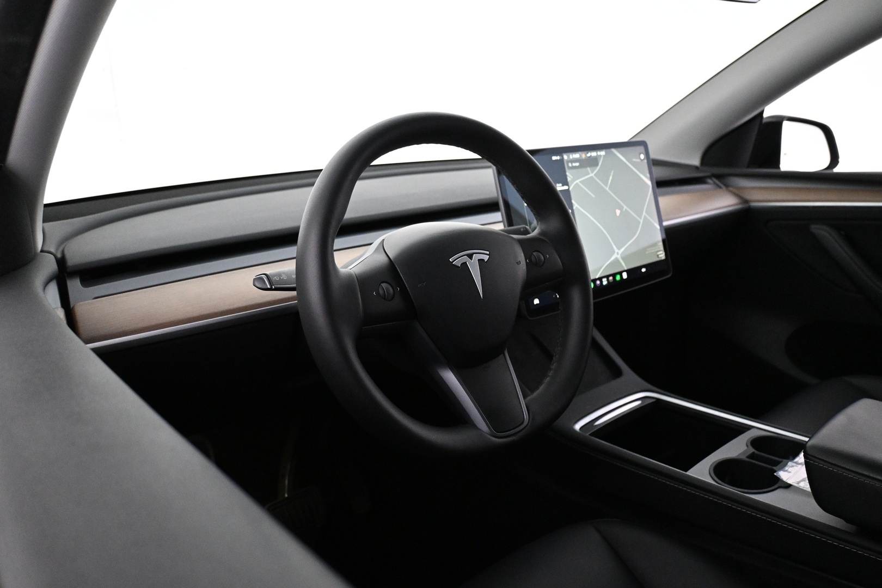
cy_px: 294
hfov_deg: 65.9
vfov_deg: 46.8
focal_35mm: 28
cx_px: 441
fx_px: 680
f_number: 3.8
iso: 4000
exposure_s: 1/60
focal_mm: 18.5
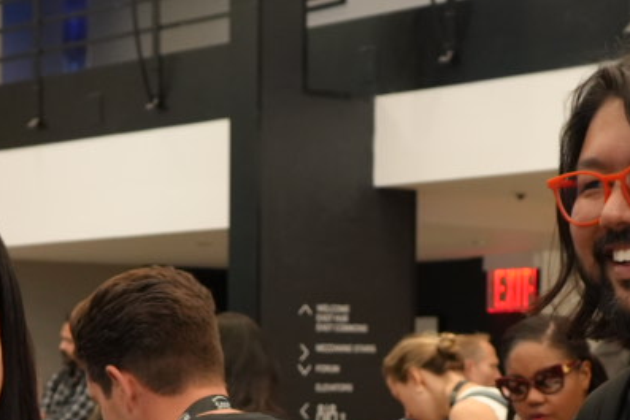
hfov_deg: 17.8
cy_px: 539
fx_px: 1996
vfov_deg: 11.7
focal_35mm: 114
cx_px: 135
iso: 2000
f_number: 4
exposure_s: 1/160
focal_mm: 28
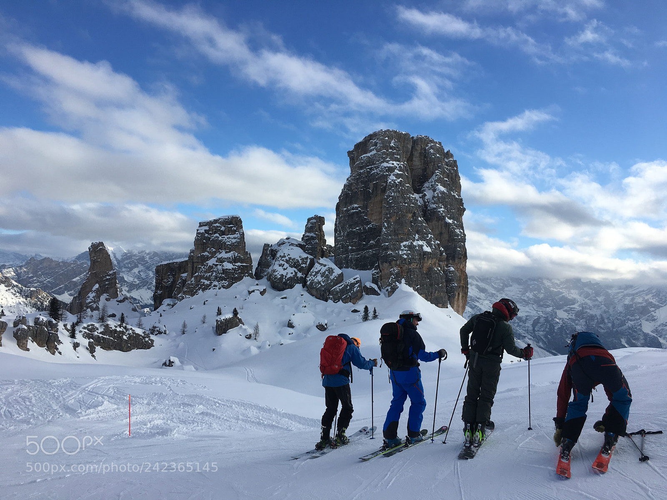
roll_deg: -1.7
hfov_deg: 61.7
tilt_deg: +3.8
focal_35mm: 29
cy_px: 250
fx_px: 559
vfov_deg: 48.2
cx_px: 334
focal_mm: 4.15
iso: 25
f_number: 2.2
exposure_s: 1/1748
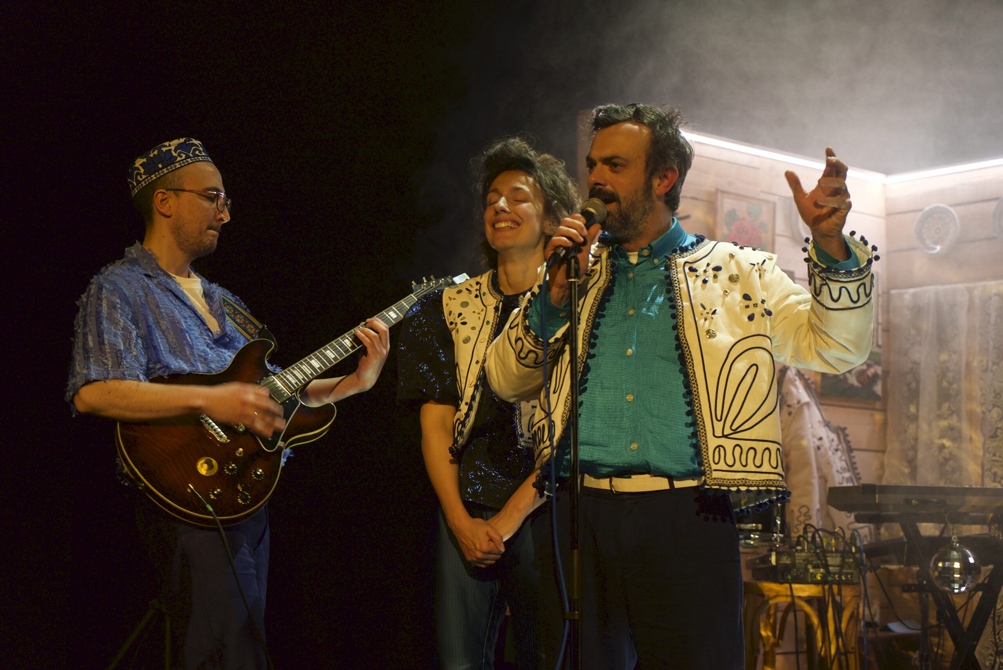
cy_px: 335
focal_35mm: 61
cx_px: 502
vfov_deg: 22.3
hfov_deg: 32.9
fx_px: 1700
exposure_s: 1/50
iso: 1000
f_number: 4
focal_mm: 61
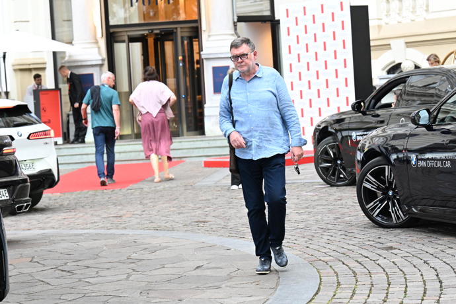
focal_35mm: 120
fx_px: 1520
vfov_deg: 11.4
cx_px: 228
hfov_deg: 17.1
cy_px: 152
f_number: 4.5
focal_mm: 80
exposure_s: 1/200
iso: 2500
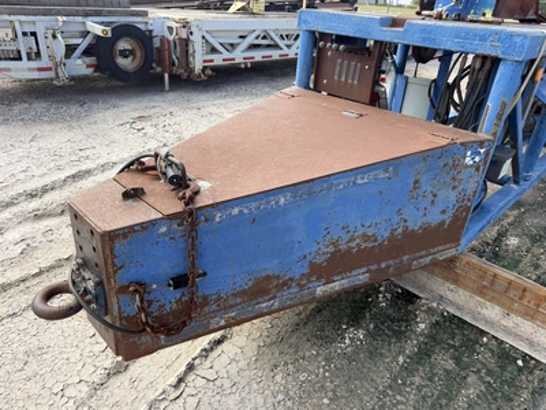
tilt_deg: -24.8
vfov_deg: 56.8
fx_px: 379
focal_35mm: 24
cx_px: 273
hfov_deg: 71.6
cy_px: 205
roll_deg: -0.7
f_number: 1.78
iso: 80
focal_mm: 6.76
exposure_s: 1/1337
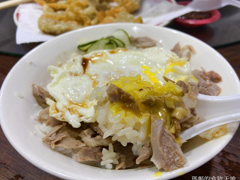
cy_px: 90
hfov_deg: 65.3
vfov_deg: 51.4
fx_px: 187
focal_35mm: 27
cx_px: 124
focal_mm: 4.25
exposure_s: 1/60
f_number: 1.8
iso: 64
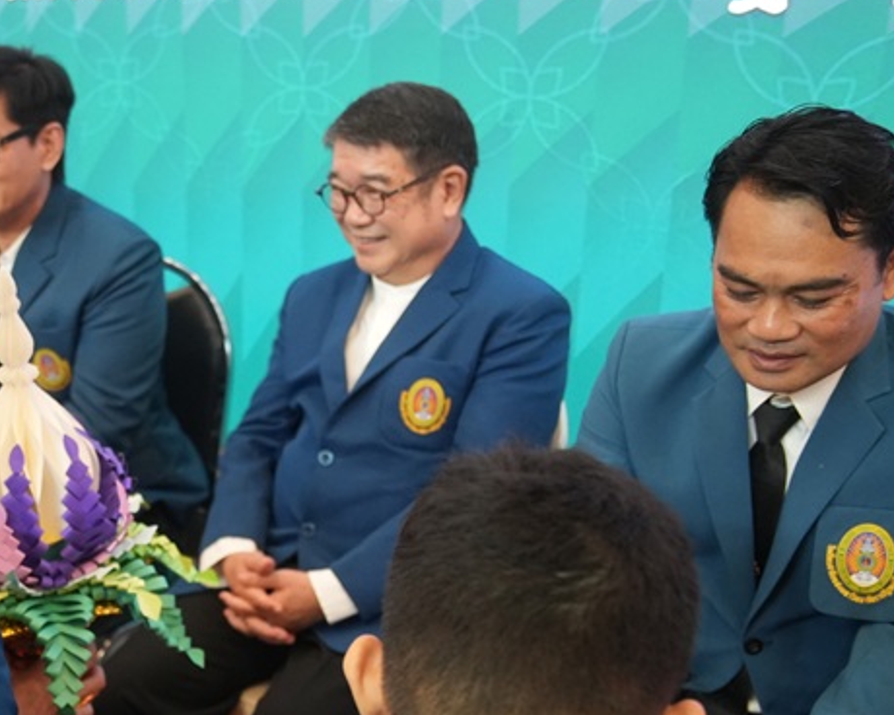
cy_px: 527
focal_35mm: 49
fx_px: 1296
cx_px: 119
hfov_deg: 36.1
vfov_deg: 30.4
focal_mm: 24
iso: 3200
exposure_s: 1/400
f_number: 2.8
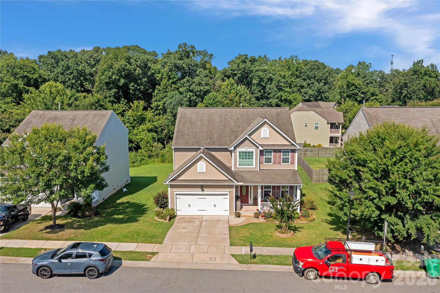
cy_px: 146
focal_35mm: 28
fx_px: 342
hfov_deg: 65.5
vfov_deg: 46.4
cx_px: 220
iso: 100
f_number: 5
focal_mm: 10.26
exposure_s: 1/640
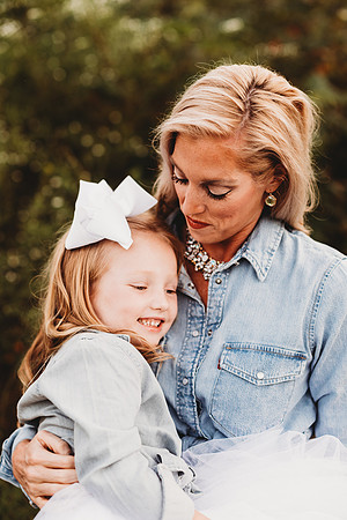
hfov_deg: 16.1
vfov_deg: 23.9
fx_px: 1229
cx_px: 174
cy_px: 260
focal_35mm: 85
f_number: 2.2
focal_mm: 85
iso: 125
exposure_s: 1/200
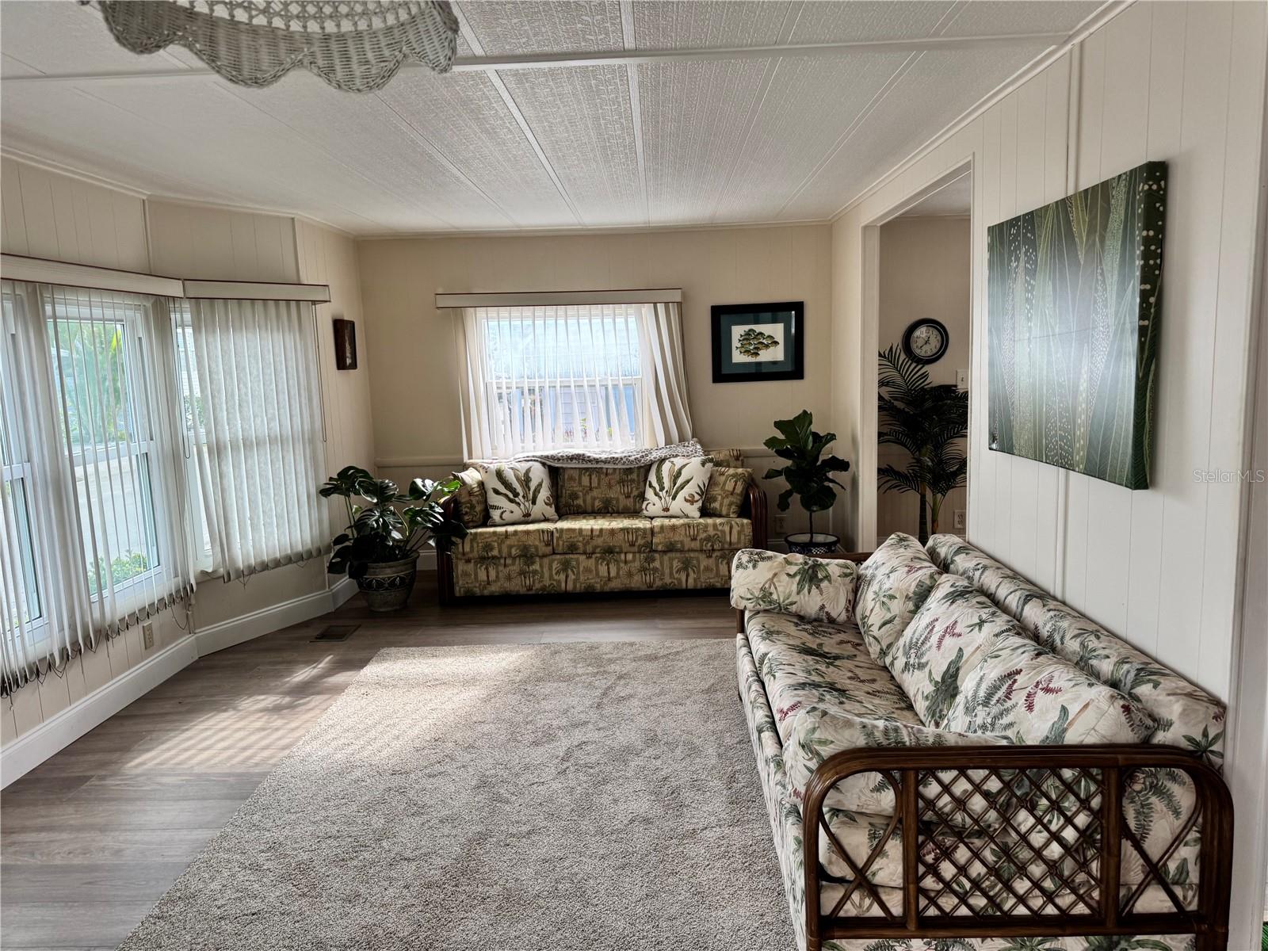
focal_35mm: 24
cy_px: 476
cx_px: 634
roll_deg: +1.5
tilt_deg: -8.3
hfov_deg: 71.6
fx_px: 879
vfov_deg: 56.8
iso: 100
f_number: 1.78
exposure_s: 1/121
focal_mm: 6.76
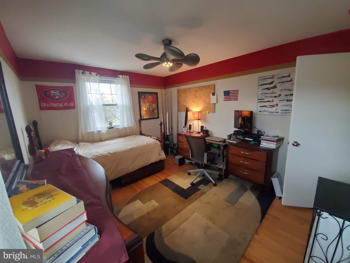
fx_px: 131
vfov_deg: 89.9
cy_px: 132
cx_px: 175
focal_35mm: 13
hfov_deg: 106.2
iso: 500
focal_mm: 1.8
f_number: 2.2
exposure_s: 1/29
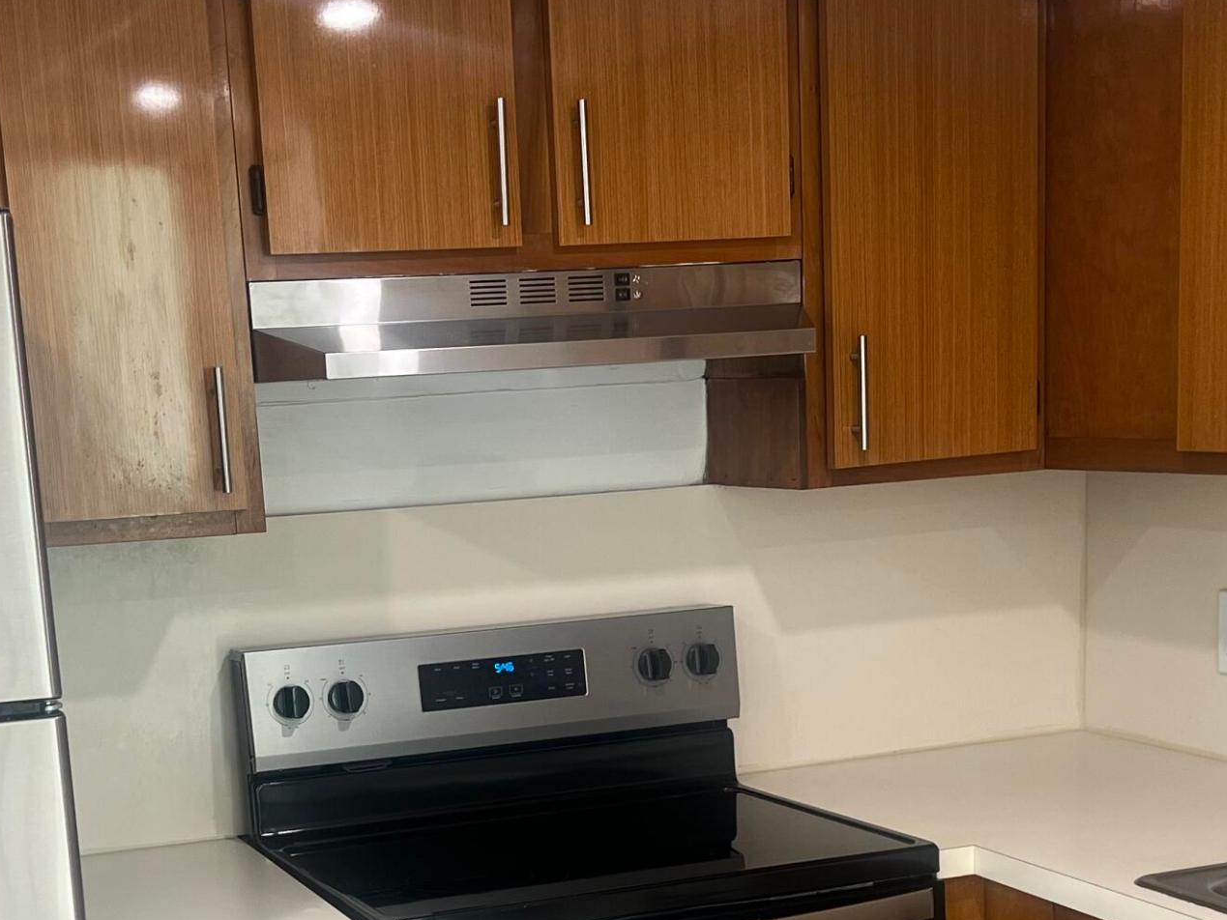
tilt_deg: -11.2
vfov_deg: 24.1
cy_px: 839
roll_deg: +4.0
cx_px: 516
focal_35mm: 59
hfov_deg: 32.6
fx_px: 2092
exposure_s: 1/60
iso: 64
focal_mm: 5.7
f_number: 1.5
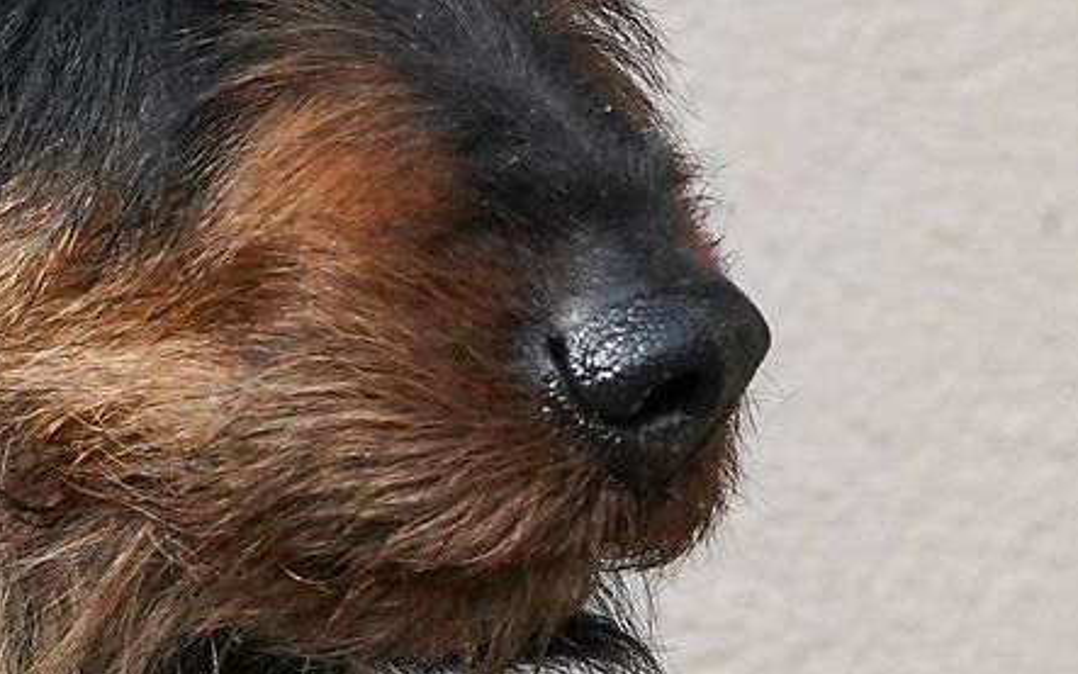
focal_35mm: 552
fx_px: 16219
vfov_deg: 2.4
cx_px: 258
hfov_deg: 3.8
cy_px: 872
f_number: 13
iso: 800
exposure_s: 1/400
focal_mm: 100
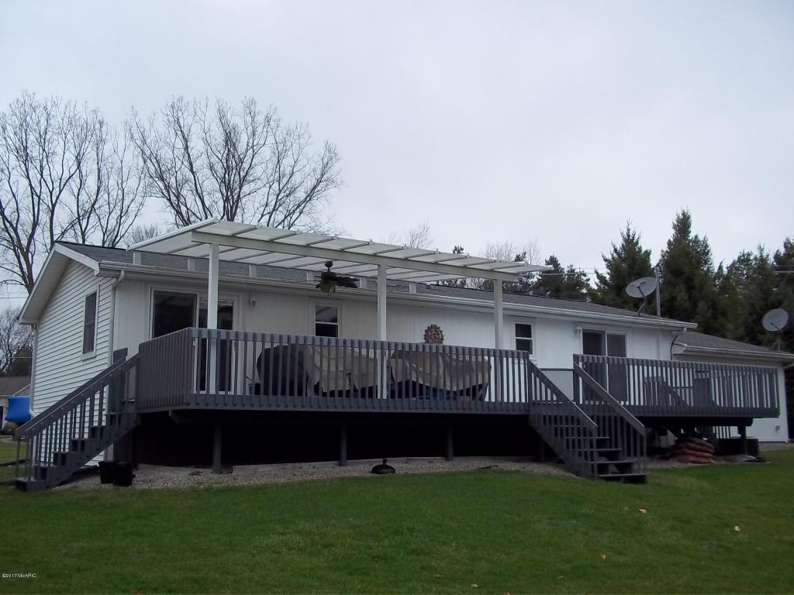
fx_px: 826
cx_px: 397
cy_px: 298
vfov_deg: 39.7
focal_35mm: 36
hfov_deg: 51.4
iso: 80
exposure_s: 1/400
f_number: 3.1
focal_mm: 6.5
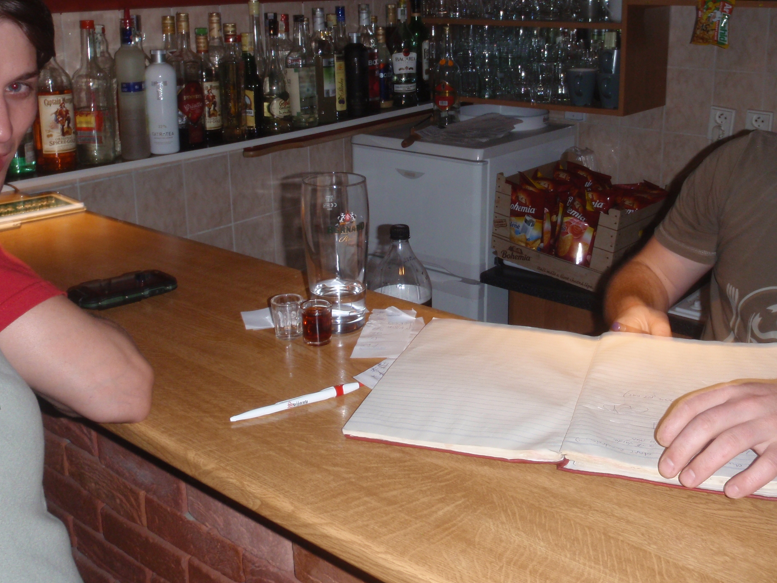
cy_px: 190
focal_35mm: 39
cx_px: 433
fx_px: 875
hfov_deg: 47.8
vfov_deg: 36.4
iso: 100
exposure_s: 1/30
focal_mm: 5
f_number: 3.5
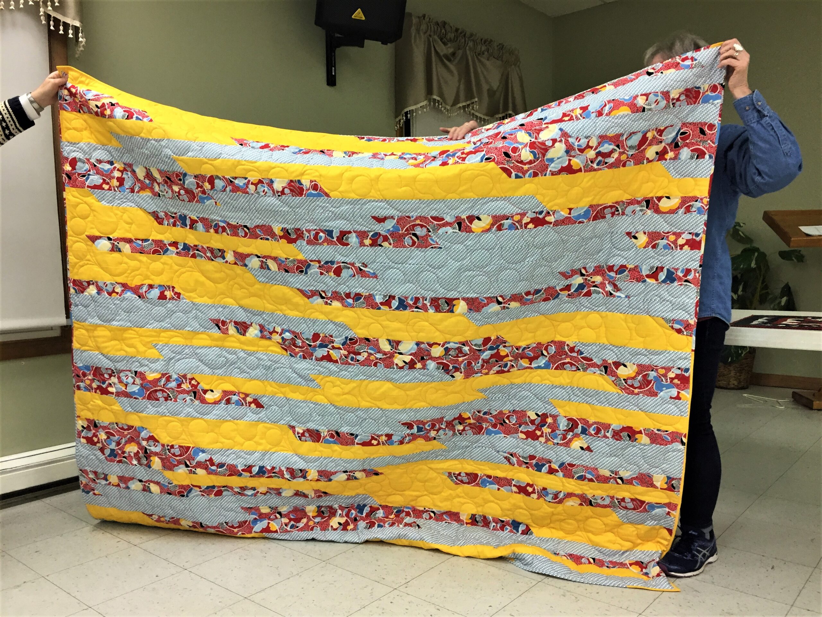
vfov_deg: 48.2
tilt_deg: -3.9
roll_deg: +0.4
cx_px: 411
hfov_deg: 61.7
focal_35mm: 29
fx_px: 689
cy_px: 308
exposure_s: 1/30
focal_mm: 4.15
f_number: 2.2
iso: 50
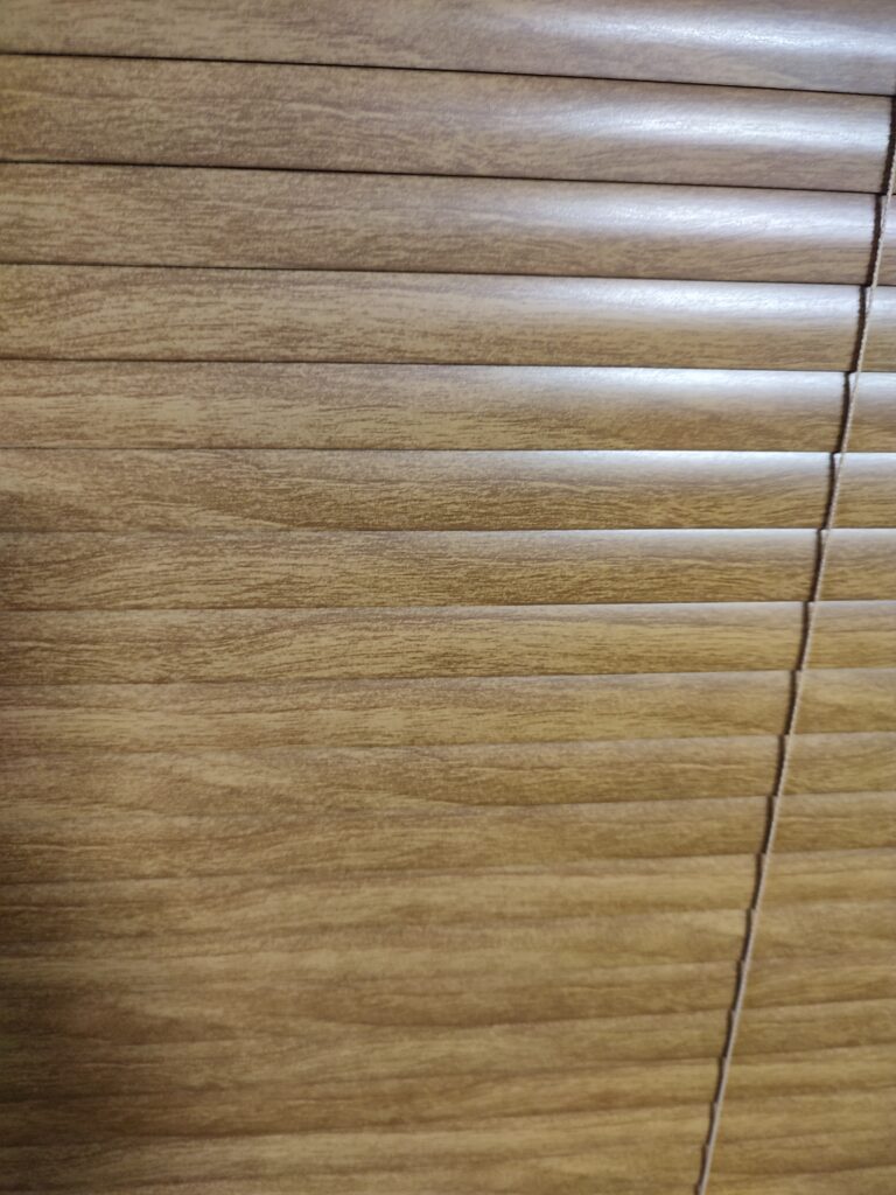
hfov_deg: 54.9
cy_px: 598
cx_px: 448
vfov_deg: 69.4
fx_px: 863
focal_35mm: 25
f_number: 1.9
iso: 658
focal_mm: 6.04
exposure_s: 1/20
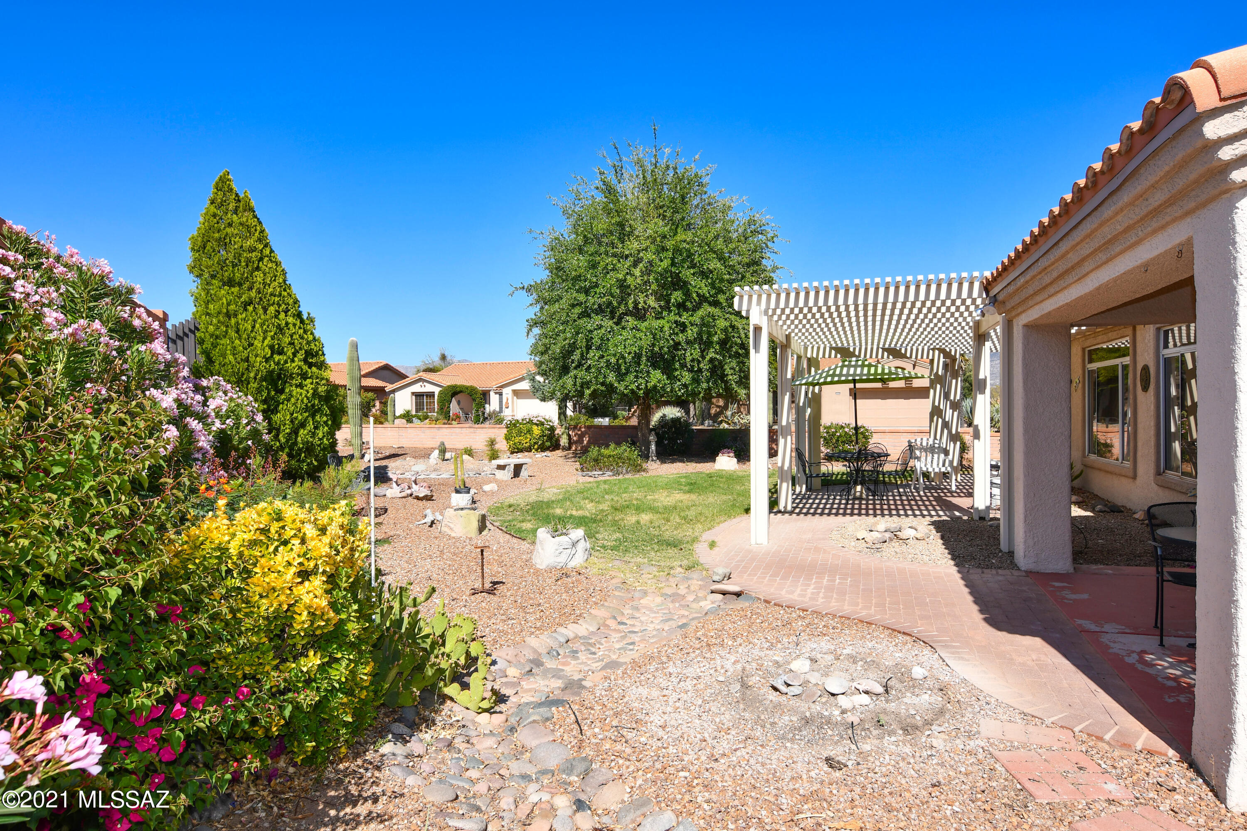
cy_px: 416
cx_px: 624
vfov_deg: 59.5
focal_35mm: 21
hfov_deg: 81.2
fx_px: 727
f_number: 10
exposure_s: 1/250
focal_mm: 14
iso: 100
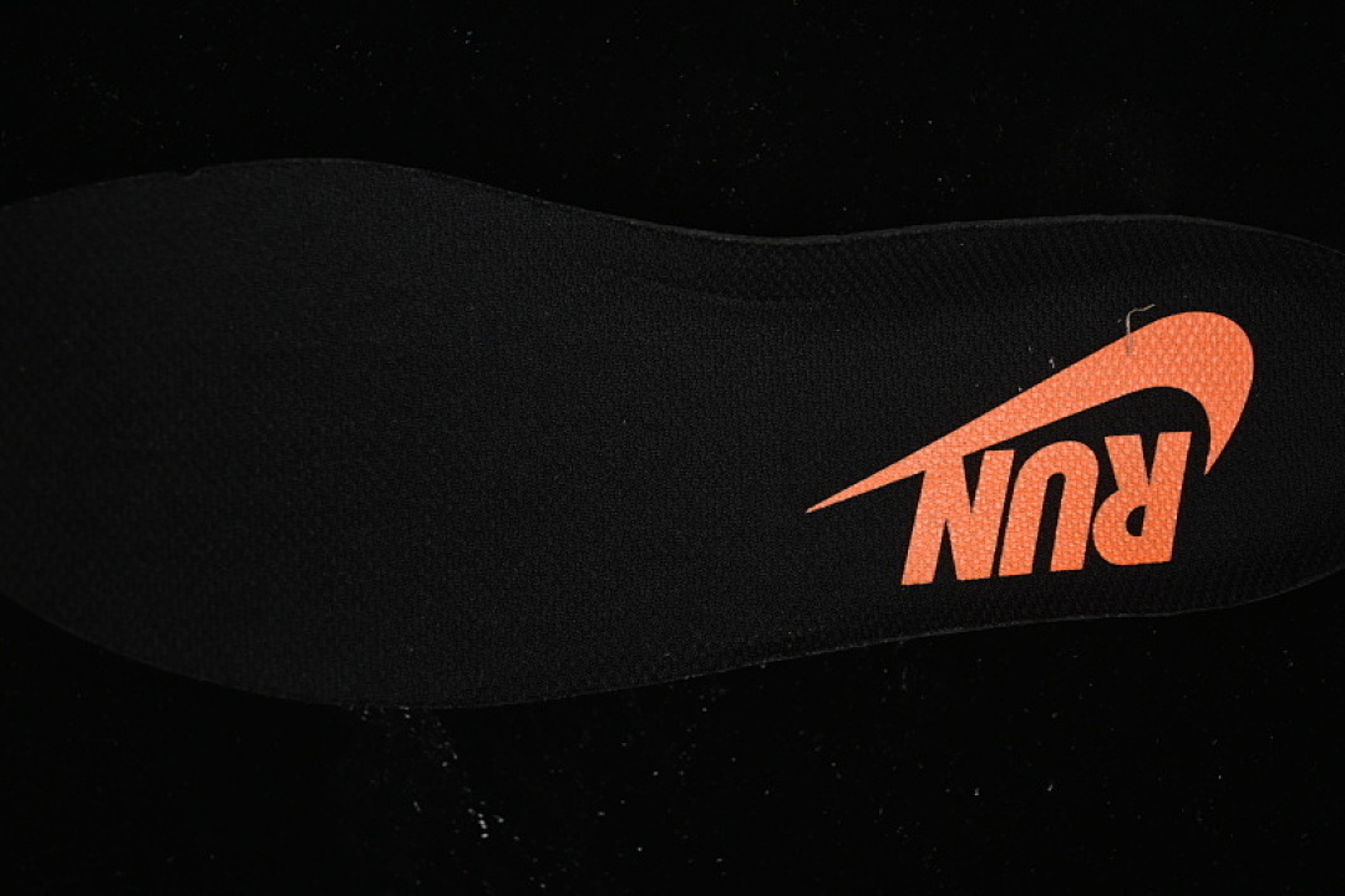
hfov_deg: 27.0
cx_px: 672
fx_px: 2802
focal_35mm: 75
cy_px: 448
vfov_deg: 18.2
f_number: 6.3
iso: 160
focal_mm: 50
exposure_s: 1/40
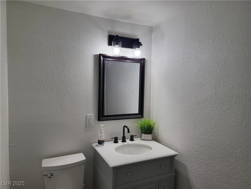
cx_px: 126
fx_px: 174
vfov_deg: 56.8
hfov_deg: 71.6
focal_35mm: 24
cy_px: 94
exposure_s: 1/120
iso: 100
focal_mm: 5
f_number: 1.8
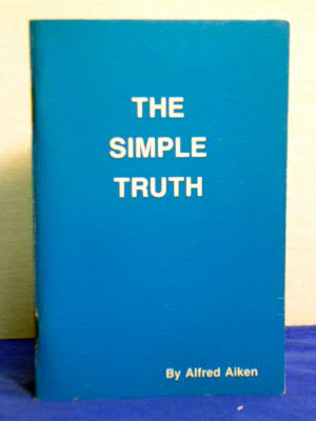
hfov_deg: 15.1
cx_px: 158
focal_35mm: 98
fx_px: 1193
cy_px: 210
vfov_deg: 20.0
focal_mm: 15.3
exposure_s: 1/26.4
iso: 100
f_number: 4.6
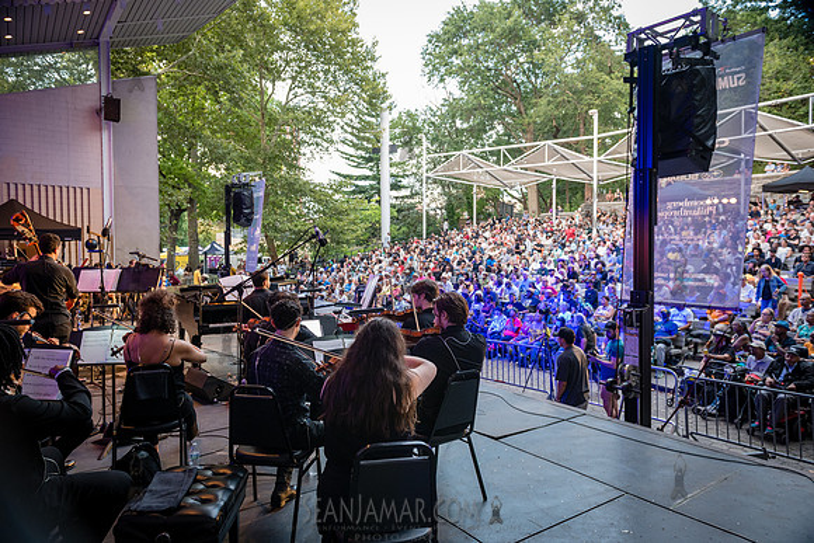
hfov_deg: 73.7
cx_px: 407
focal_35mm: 24
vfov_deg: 53.2
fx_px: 543
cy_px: 272
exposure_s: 1/60
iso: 1600
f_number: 4.5
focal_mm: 24
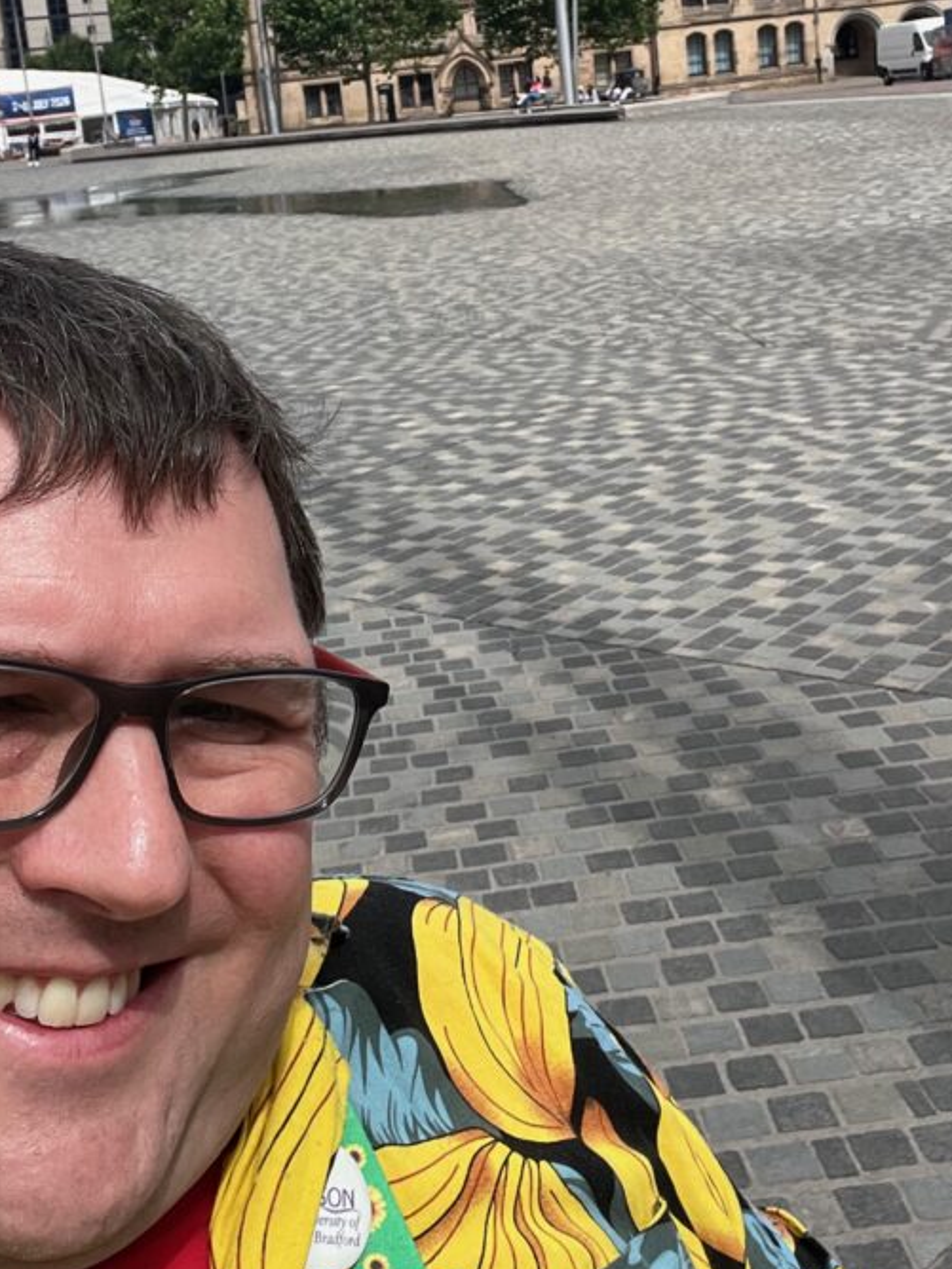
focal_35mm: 46
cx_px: 448
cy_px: 441
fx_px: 1687
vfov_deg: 40.8
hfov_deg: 31.5
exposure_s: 1/1383
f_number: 2.2
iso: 32
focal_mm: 2.71
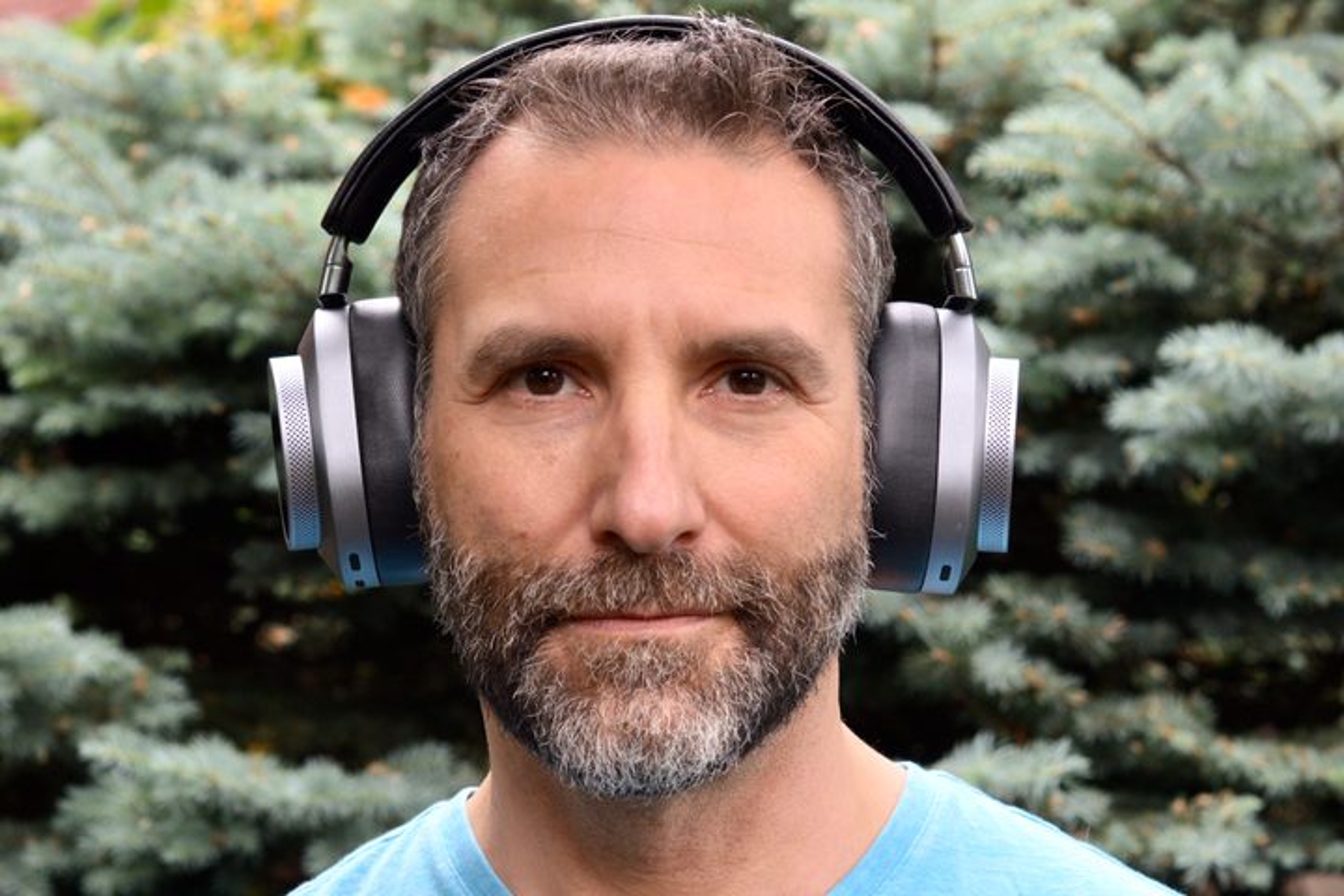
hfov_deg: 27.0
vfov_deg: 18.2
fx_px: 2800
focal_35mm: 75
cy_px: 448
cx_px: 672
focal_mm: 50
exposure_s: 1/125
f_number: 5.6
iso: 360
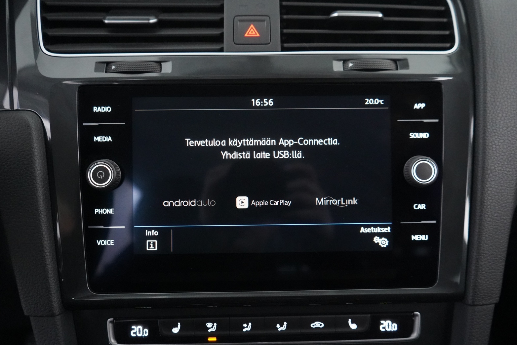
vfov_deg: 45.0
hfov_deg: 63.7
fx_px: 416
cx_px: 262
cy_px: 170
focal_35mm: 29
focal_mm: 28
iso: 12800
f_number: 4
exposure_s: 1/60
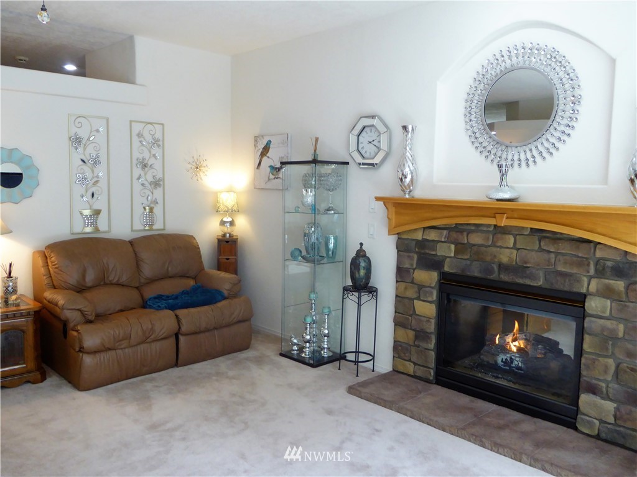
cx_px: 318
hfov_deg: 61.7
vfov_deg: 48.2
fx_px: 534
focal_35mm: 29
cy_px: 238
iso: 400
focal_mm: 5
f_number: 3.5
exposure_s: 1/60
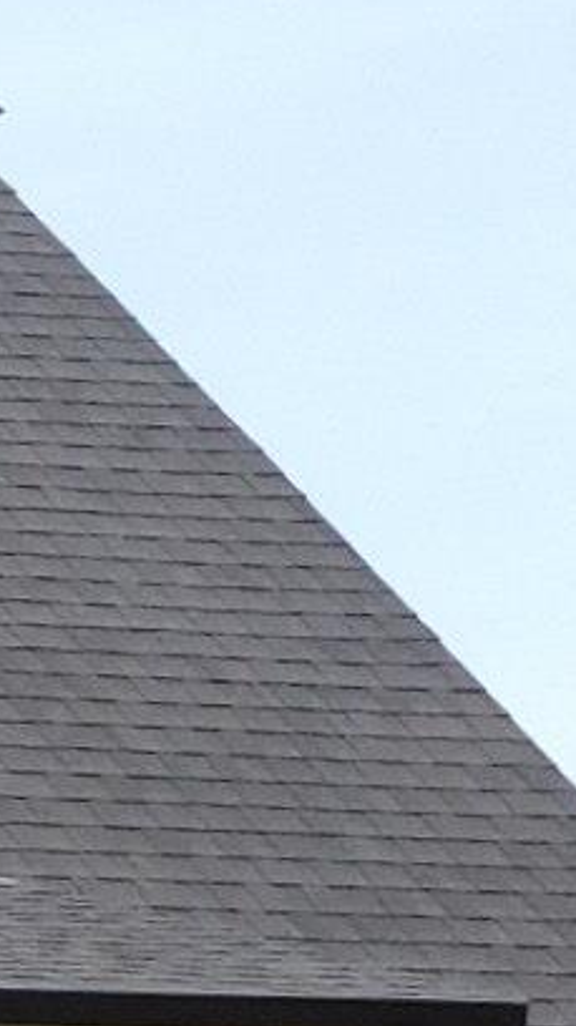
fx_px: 7316
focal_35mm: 269
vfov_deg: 8.0
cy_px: 972
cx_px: -2229
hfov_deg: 4.0
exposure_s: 1/800
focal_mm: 7.1
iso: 125
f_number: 3.9
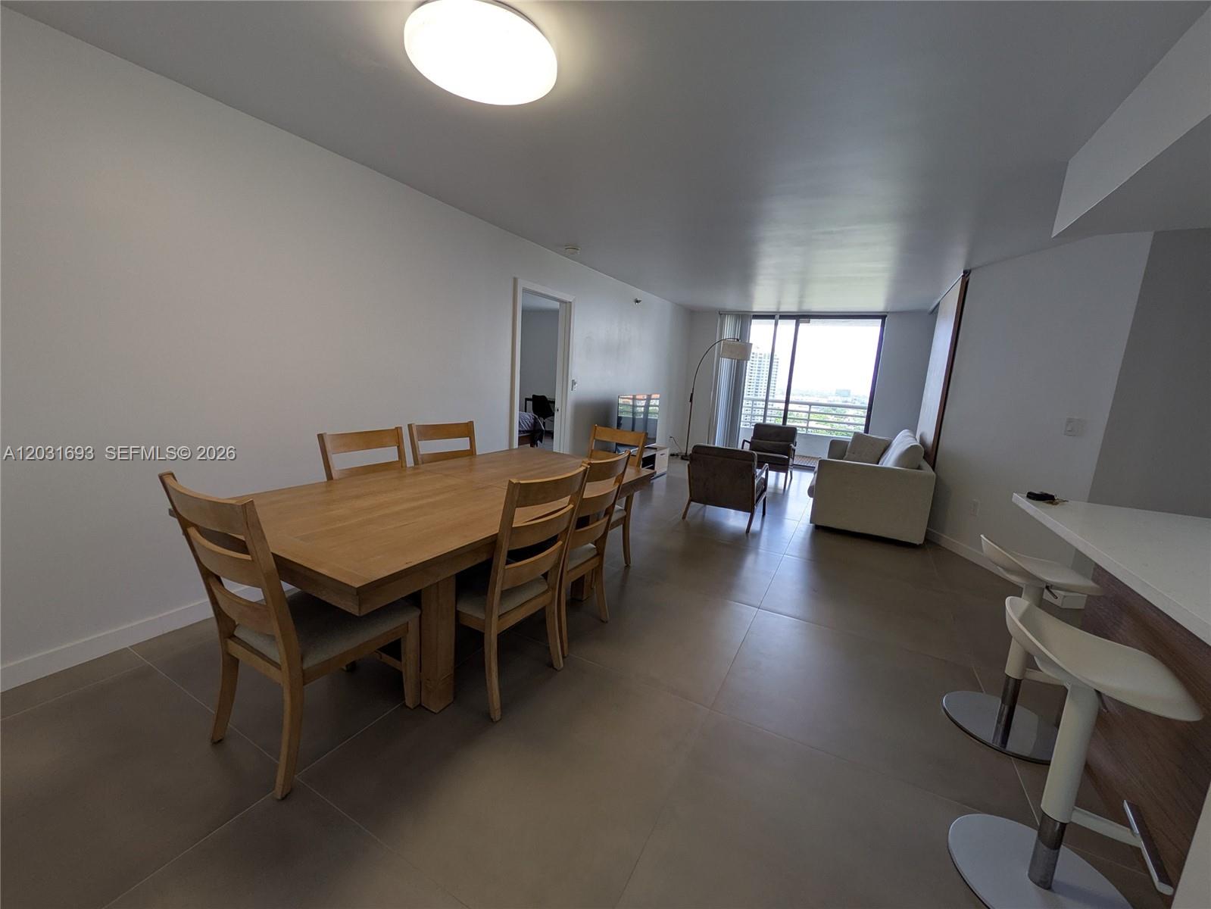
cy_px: 454
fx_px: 490
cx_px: 606
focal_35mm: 14
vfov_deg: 85.7
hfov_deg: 102.1
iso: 57
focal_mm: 1.83
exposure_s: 1/120
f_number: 2.2
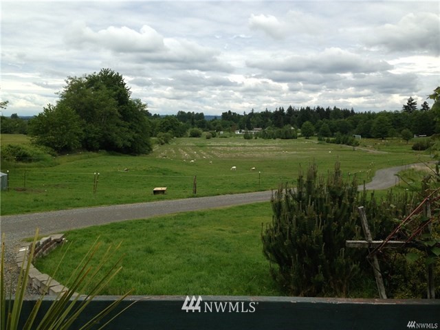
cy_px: 165
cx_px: 220
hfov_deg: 55.4
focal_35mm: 33
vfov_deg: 42.9
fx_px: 419
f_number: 2.4
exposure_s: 1/1695
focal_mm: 4.13
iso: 50
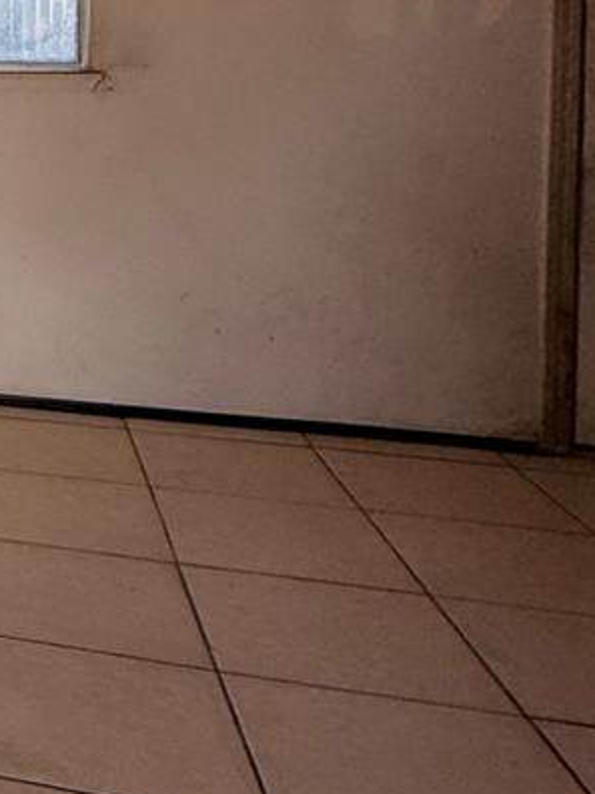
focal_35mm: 53
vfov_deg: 34.1
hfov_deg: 20.3
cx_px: -456
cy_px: 76
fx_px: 1215
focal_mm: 2.22
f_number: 2.2
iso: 64
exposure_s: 1/163
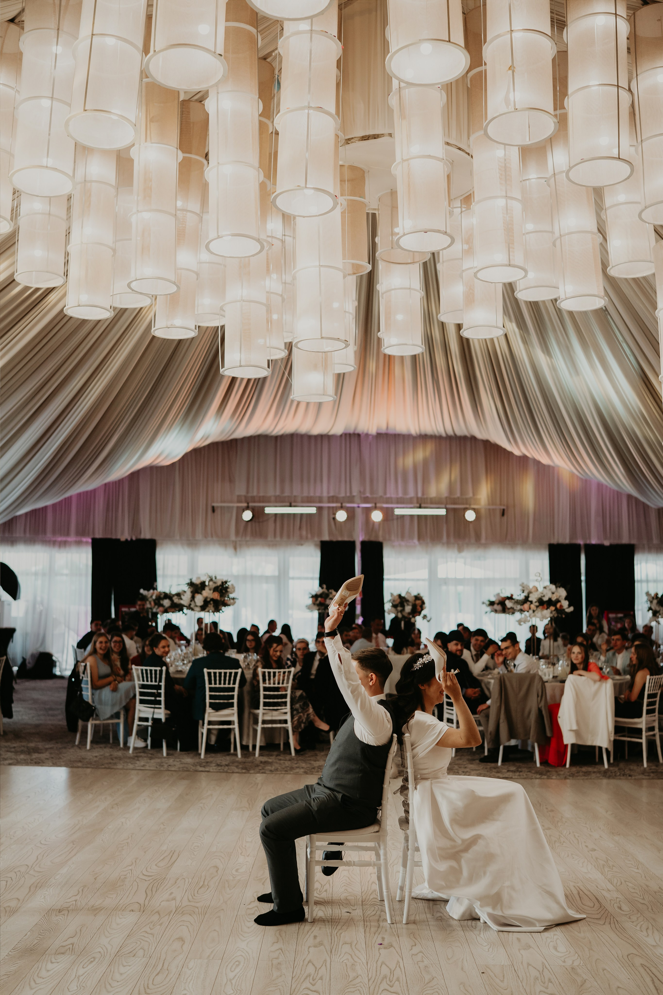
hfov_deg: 37.9
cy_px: 498
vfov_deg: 54.4
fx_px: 967
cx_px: 332
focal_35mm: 35
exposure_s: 1/800
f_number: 1.8
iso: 500
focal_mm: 35
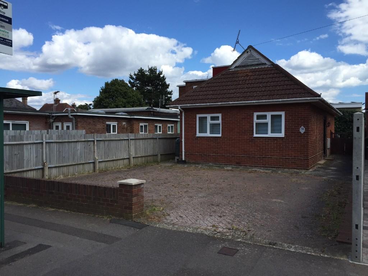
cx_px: 184
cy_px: 138
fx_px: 308
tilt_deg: -0.1
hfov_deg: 61.7
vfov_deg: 48.2
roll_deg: -1.1
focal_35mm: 29
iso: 32
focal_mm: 4.15
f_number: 2.2
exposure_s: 1/2198
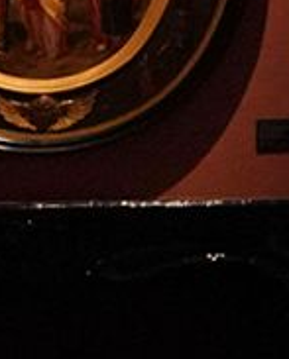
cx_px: -1646
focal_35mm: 246
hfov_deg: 4.3
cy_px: 304
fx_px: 2624
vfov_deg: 7.8
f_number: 2.8
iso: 3200
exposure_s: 1/80
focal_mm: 24
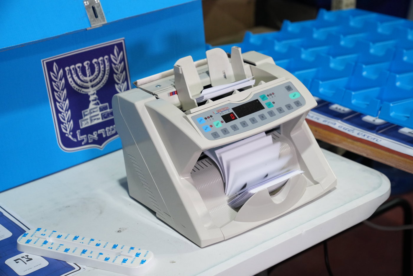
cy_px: 138
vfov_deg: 19.5
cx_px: 206
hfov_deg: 28.8
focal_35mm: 70
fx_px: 804
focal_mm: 70
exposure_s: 1/125
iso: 2500
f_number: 5
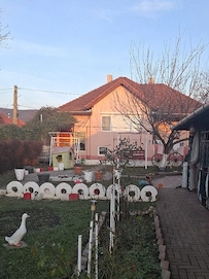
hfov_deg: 41.6
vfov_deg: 53.4
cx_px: 123
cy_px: 175
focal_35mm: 34
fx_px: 274
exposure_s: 1/250
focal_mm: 5.54
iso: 50
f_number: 1.8
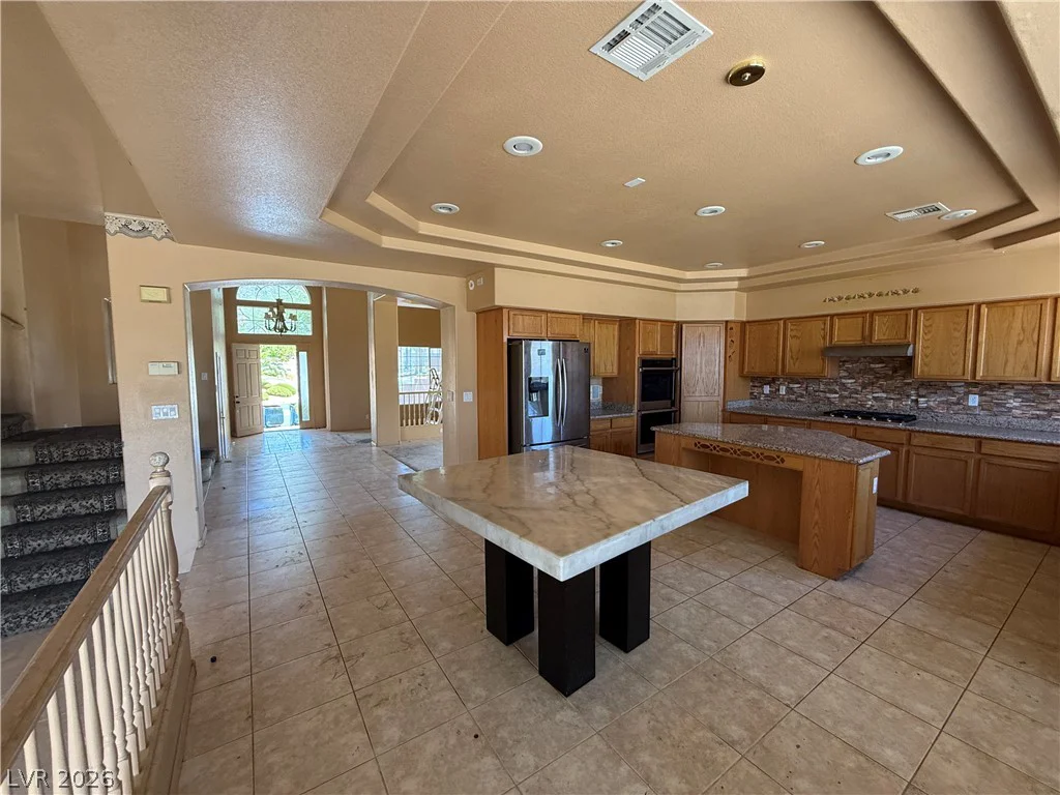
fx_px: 429
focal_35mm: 14
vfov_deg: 85.7
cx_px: 530
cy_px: 398
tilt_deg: -4.4
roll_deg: -0.2
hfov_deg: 102.1
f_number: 2.2
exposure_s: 1/99
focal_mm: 2.22
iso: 200
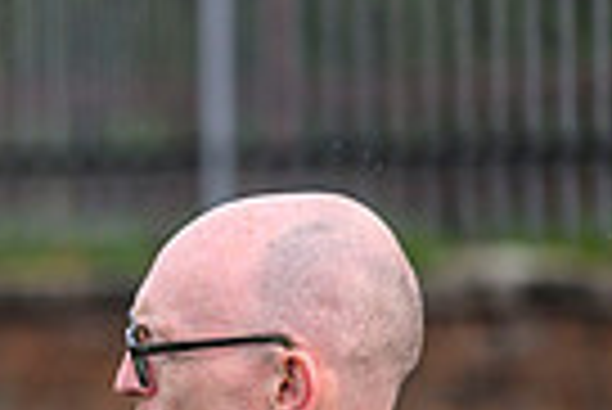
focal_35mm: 680
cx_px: -644
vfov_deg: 2.0
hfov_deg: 3.0
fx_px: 11572
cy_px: 750
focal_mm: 160
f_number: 4
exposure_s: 1/1000
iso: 500
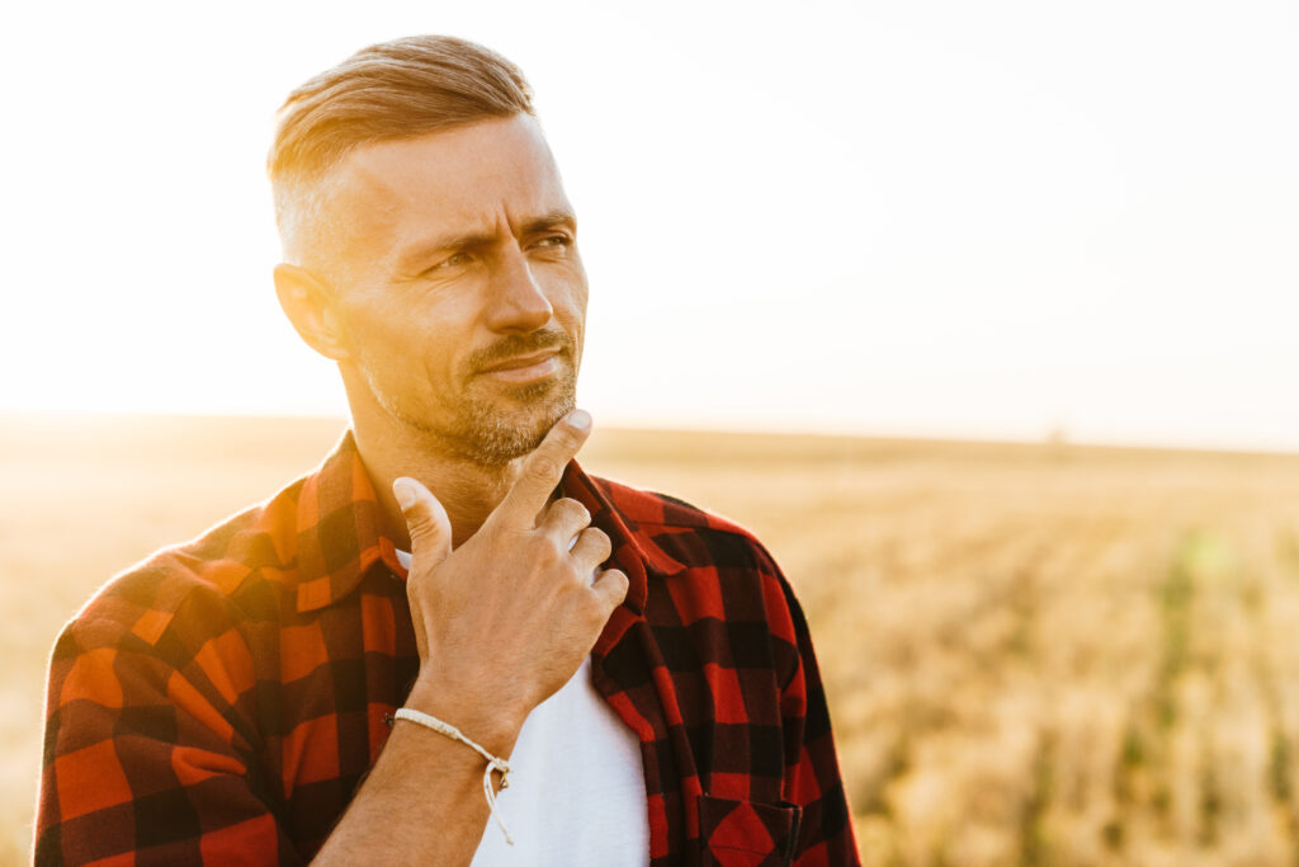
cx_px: 650
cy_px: 434
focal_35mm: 70
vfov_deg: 19.5
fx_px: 2526
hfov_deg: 28.8
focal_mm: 70
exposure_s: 1/200
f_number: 3.5
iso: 200
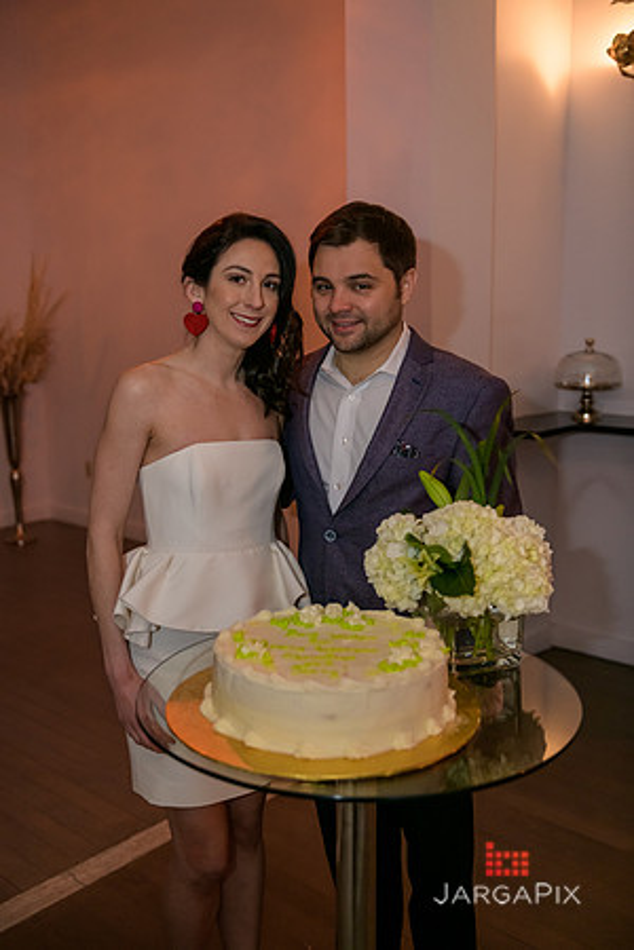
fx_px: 951
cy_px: 475
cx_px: 317
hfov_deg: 36.9
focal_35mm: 36
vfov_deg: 53.1
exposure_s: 1/125
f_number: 3.2
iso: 1600
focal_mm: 36
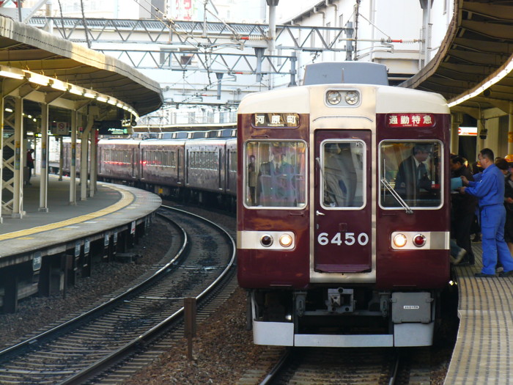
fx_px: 2282
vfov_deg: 9.6
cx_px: 256
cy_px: 192
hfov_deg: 12.8
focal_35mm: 154
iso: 100
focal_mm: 25.7
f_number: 3.3
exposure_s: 1/40
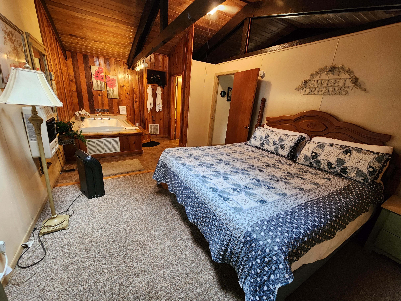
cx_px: 200
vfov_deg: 89.9
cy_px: 150
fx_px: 151
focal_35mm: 13
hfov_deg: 106.2
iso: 400
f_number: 2.2
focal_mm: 2.2
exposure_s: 1/30
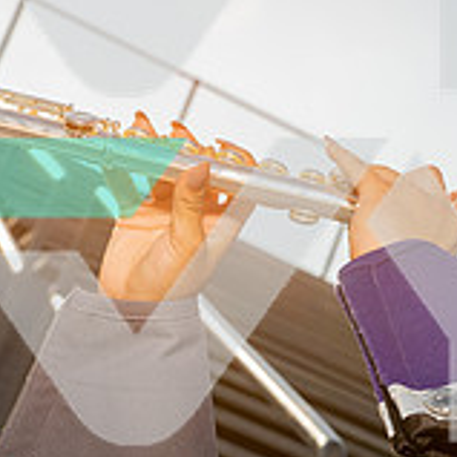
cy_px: 292
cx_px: 618
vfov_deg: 11.7
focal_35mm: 149
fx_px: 2226
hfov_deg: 11.4
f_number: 8
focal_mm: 48
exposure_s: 1/250
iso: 100
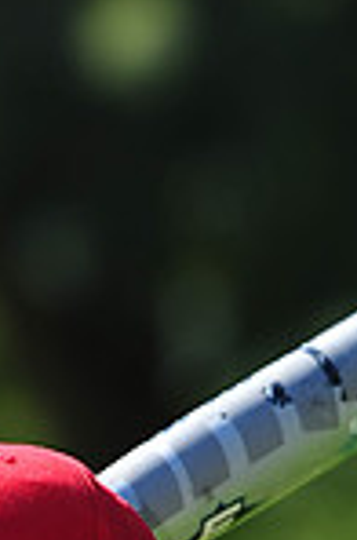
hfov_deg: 1.9
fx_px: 10849
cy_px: 715
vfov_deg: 2.8
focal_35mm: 726
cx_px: -66
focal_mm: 185
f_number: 5
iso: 200
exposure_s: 1/640
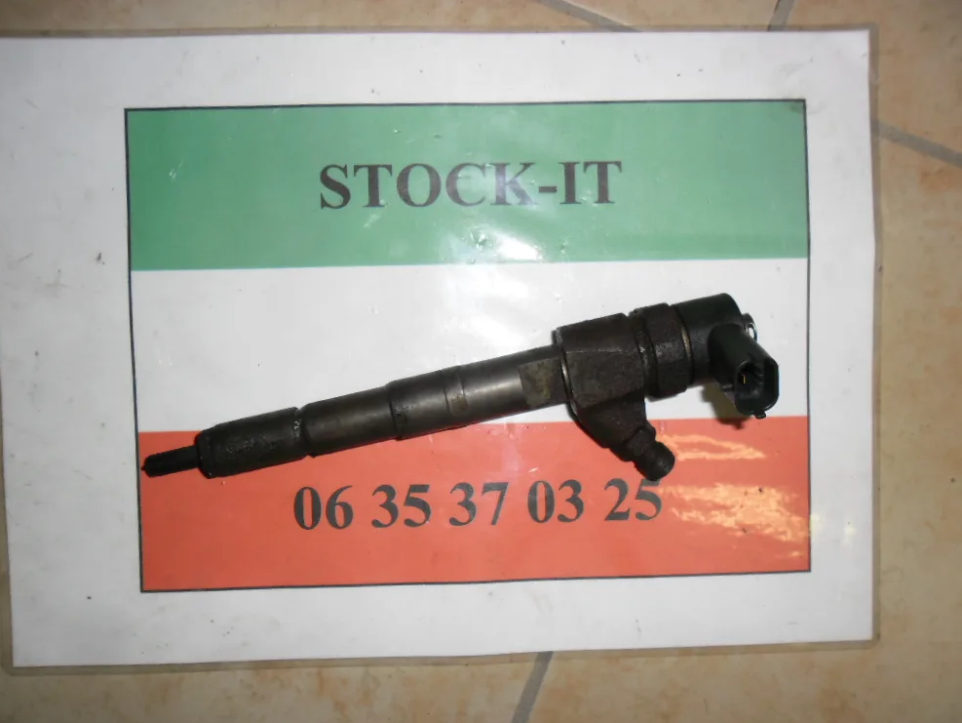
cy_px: 374
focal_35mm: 28
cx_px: 484
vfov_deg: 49.8
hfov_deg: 63.4
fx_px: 778
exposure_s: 1/45
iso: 80
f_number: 3.5
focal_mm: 4.9
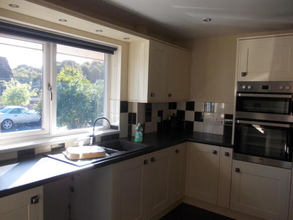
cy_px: 110
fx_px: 237
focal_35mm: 28
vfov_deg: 49.7
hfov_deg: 63.5
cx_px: 146
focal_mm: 4
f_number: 2.7
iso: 80
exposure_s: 1/125
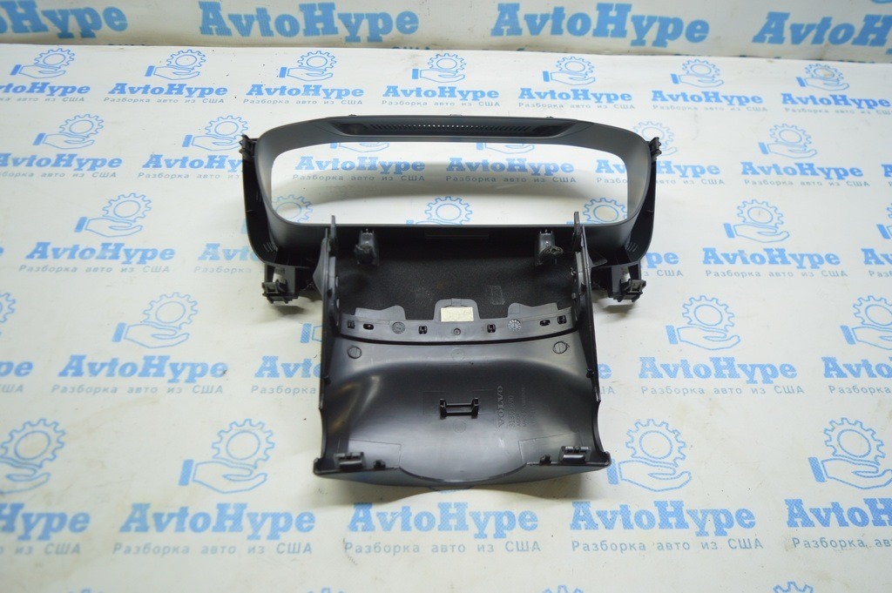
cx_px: 446
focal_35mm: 30
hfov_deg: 62.0
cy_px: 296
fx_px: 743
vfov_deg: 43.5
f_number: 3.5
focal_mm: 20
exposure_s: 1/40
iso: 400
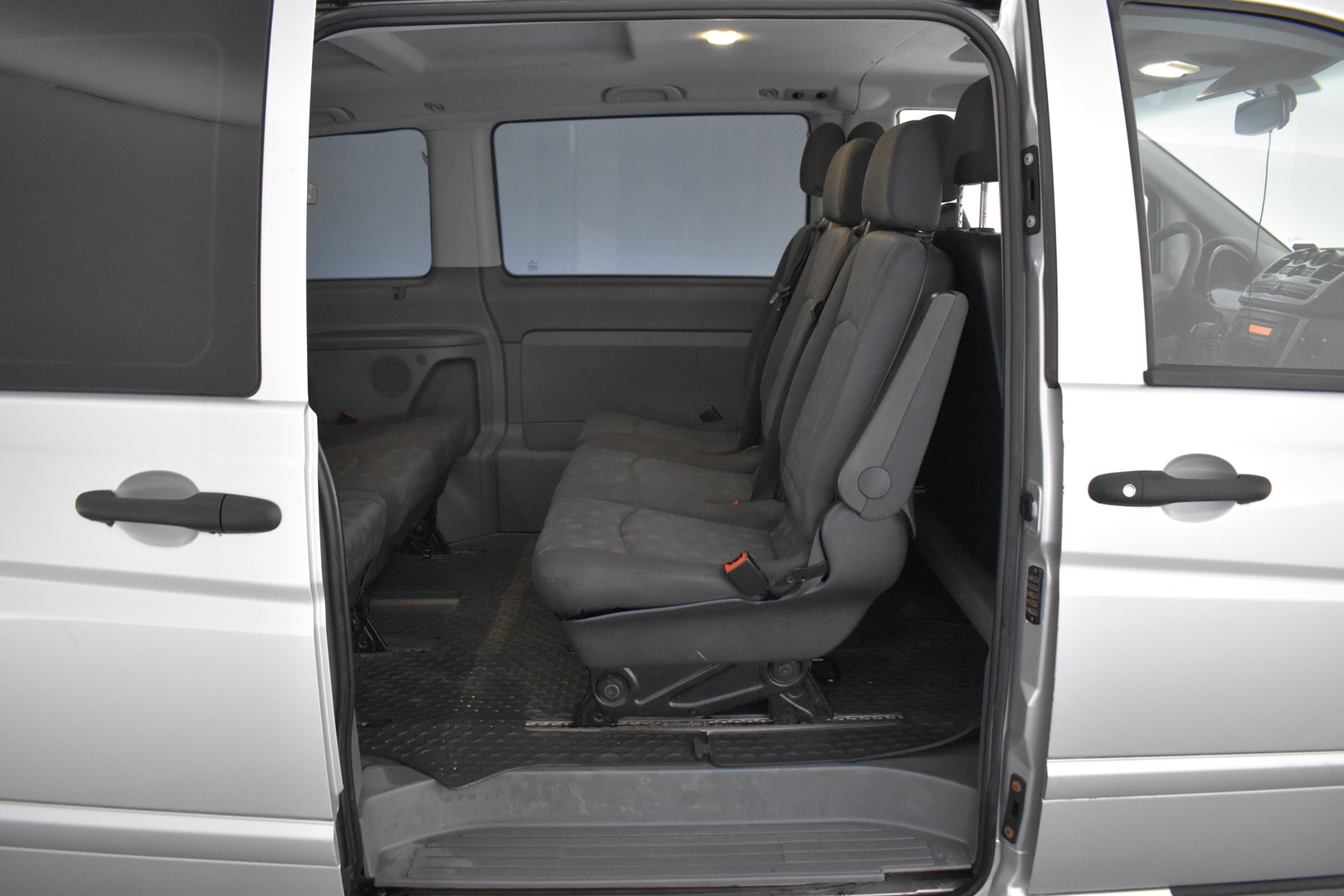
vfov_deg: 47.9
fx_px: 1008
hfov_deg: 67.4
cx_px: 672
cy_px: 448
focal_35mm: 27
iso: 3200
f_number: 3.5
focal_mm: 18
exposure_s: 1/30
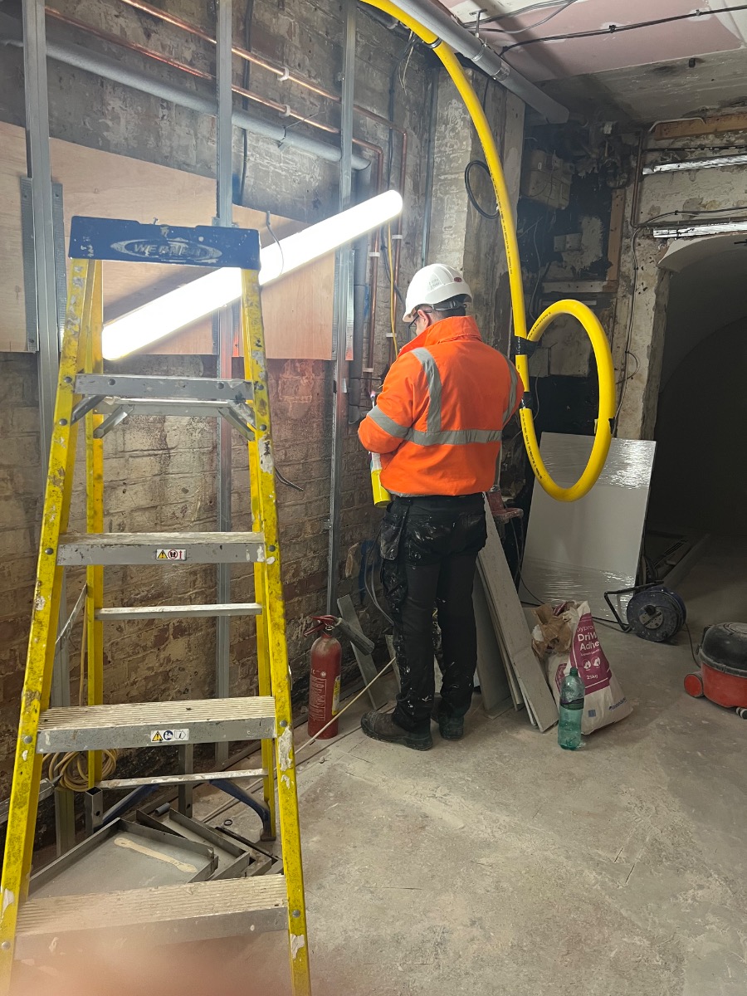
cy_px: 498
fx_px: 748
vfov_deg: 67.3
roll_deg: -1.9
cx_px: 374
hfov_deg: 53.1
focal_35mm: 26
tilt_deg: -11.1
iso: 200
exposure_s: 1/50
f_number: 1.5
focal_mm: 5.7
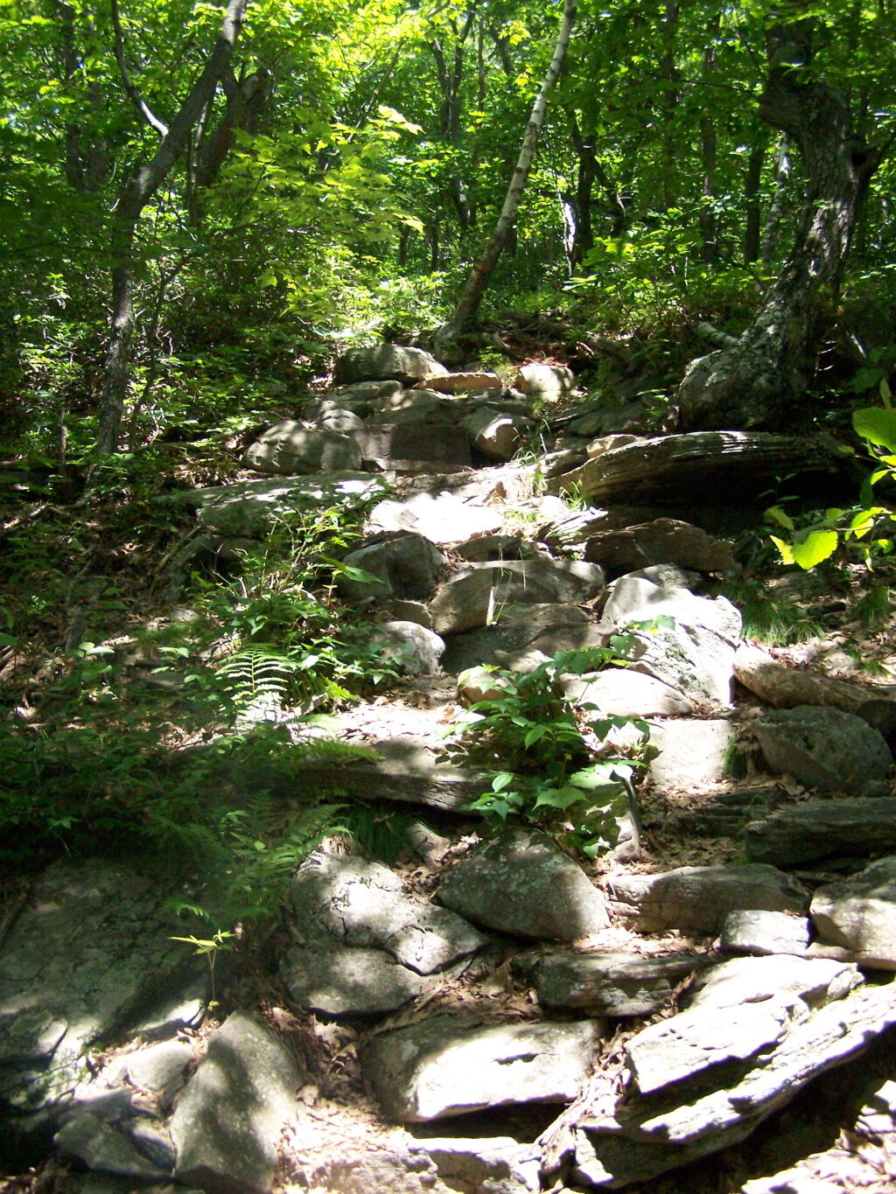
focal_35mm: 38
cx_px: 448
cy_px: 597
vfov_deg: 49.0
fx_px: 1311
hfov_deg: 37.7
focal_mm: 6.3
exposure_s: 1/800
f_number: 2.8
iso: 400
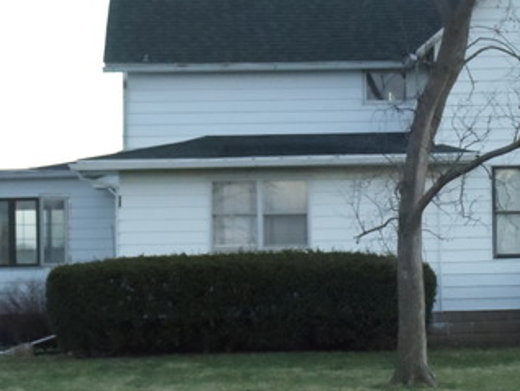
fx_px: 2751
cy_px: 232
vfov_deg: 8.1
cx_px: 401
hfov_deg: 10.8
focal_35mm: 183
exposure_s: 1/200
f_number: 4.6
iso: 400
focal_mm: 12.35
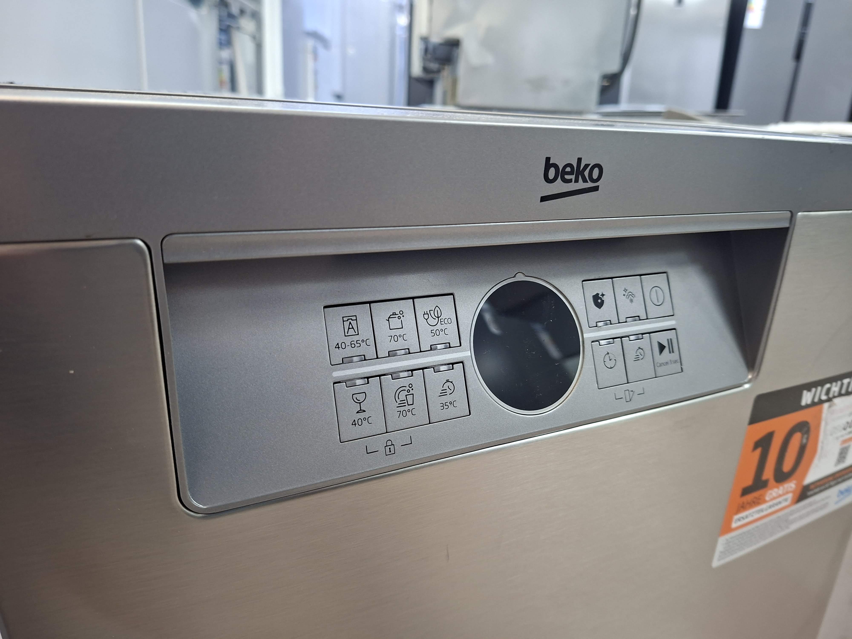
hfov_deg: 73.9
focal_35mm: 23
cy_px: 320
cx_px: 426
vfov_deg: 58.9
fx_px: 566
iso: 400
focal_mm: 5.54
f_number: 1.8
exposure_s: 1/33
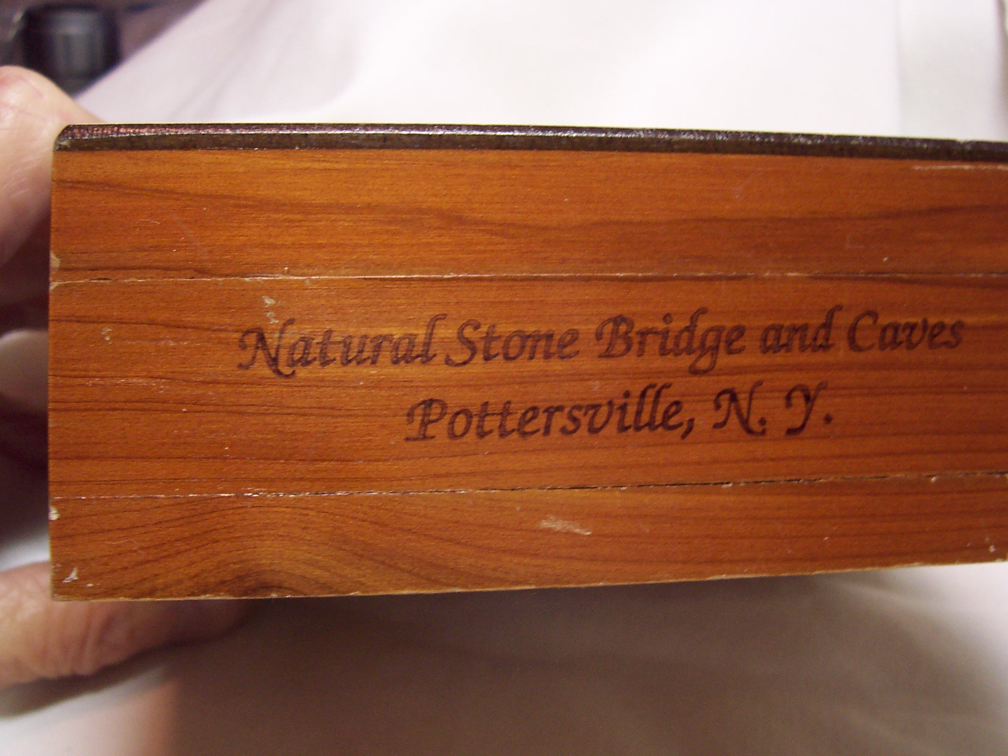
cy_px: 378
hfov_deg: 50.1
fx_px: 1077
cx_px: 504
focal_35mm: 37
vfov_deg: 38.7
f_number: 2.8
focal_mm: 5.6
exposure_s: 1/30
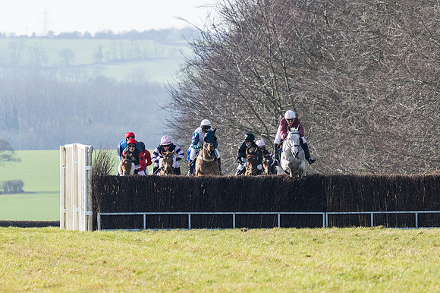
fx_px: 7240
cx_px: 287
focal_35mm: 593
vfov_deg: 2.3
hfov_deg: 3.5
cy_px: 215
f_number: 5
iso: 400
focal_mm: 160
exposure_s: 1/2000
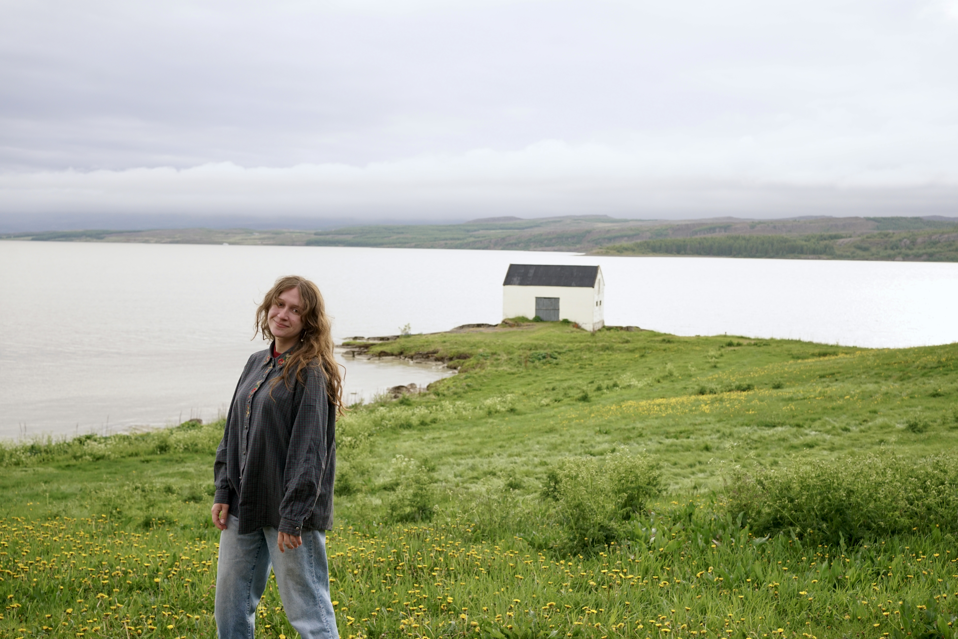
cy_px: 320
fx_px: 931
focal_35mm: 35
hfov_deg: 54.4
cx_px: 479
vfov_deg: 37.9
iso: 640
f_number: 6.3
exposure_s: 1/500
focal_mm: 35
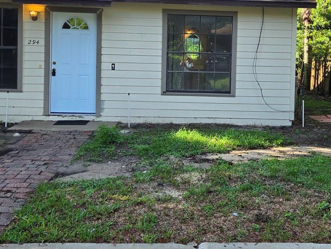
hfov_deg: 36.4
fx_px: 497
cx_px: 222
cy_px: 79
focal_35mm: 52
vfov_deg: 27.8
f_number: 1.8
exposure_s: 1/2524
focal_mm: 5.4
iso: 80
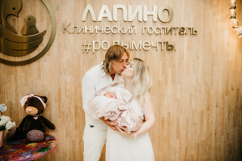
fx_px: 215
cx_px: 121
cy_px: 80
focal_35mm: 32
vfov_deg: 41.1
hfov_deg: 58.7
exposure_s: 1/160
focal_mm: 32
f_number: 3.2
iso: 160
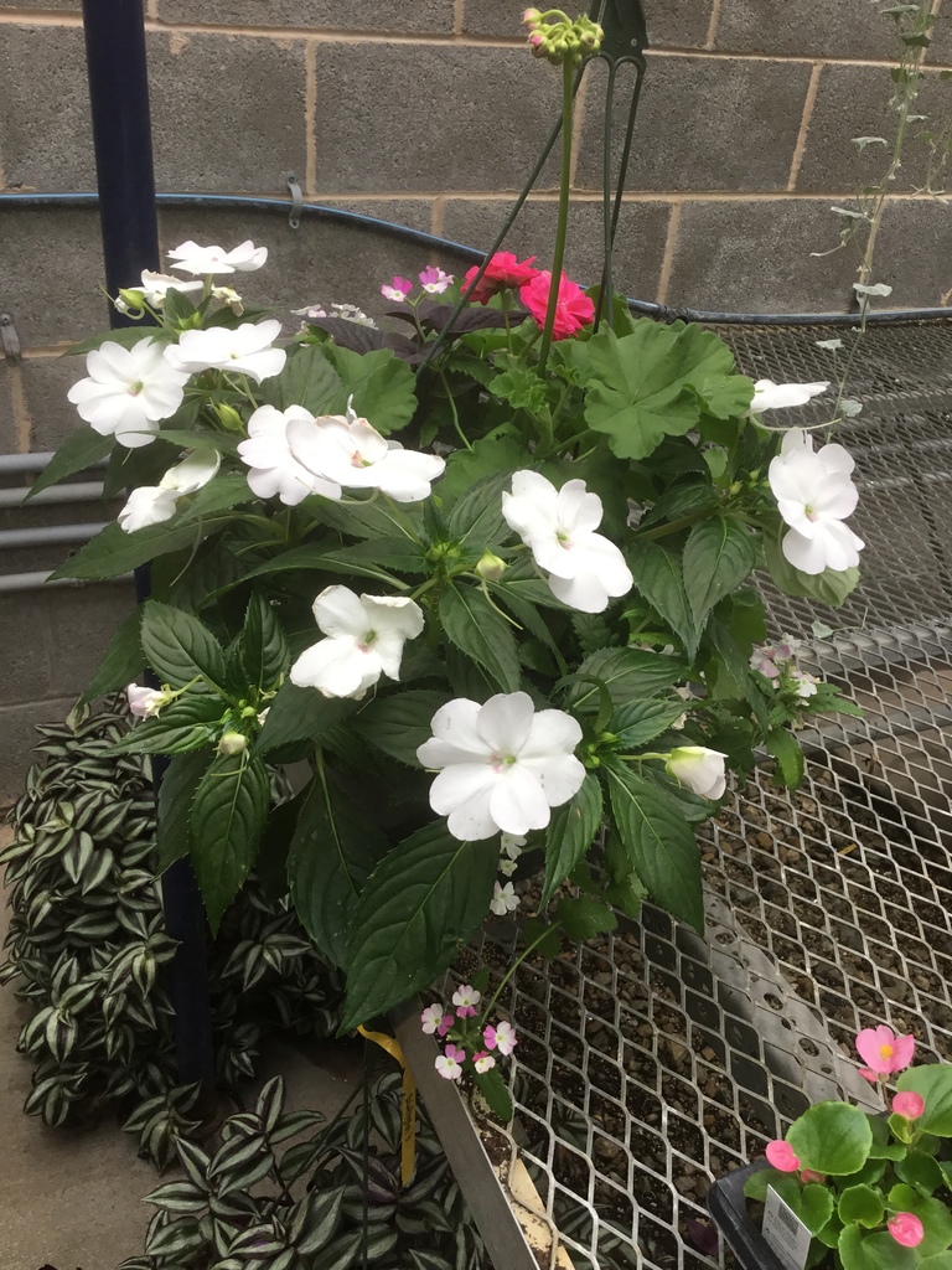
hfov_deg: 45.4
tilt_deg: -29.5
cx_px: 476
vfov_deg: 58.4
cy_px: 635
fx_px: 1137
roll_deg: -4.1
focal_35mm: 31
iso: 40
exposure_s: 1/120
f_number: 2.4
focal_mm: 3.3
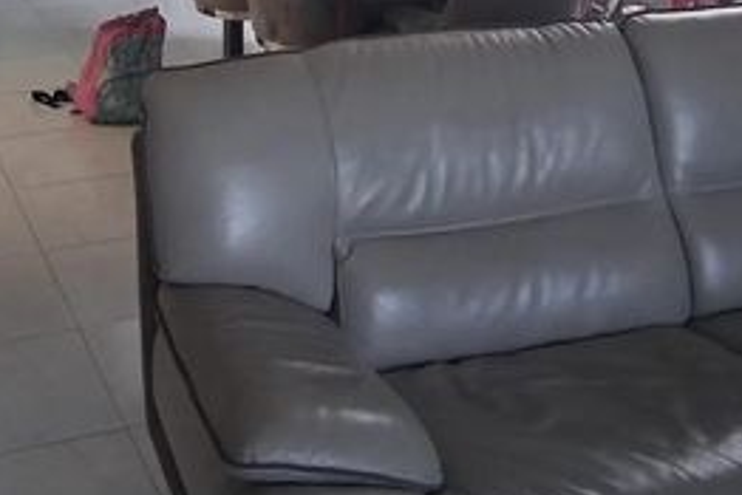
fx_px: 1361
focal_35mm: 66
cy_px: -147
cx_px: 289
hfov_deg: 30.4
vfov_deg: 19.1
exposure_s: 1/60
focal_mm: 3.98
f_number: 1.8
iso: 250
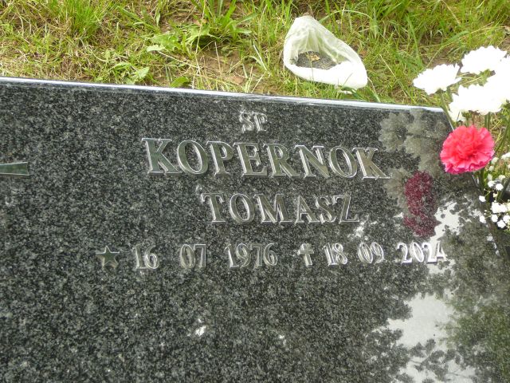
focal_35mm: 61
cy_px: 192
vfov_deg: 24.0
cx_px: 255
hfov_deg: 31.7
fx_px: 899
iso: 100
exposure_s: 1/60
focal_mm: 9.1
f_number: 3.6
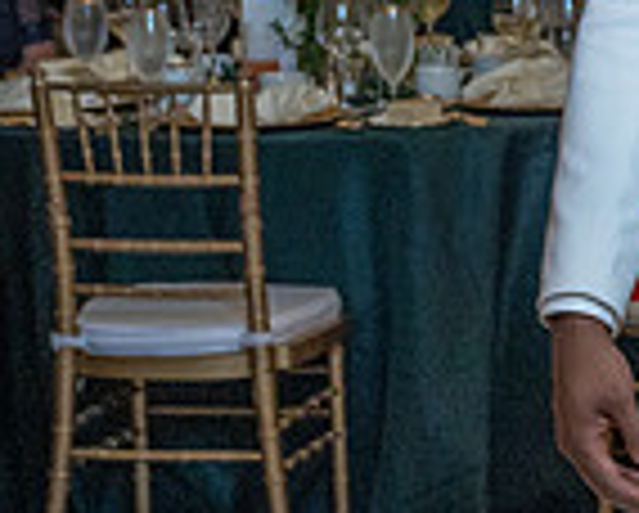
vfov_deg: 8.7
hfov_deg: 10.5
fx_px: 3314
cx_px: 1067
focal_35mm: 175
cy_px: -106
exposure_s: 1/200
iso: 2000
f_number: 4
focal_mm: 37
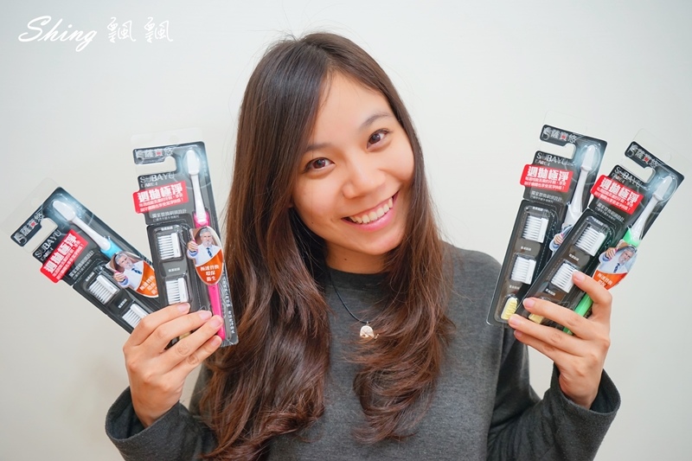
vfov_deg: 42.3
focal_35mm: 31
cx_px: 346
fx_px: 596
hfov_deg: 60.3
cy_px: 230
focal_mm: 31
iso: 800
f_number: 4
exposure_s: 1/20
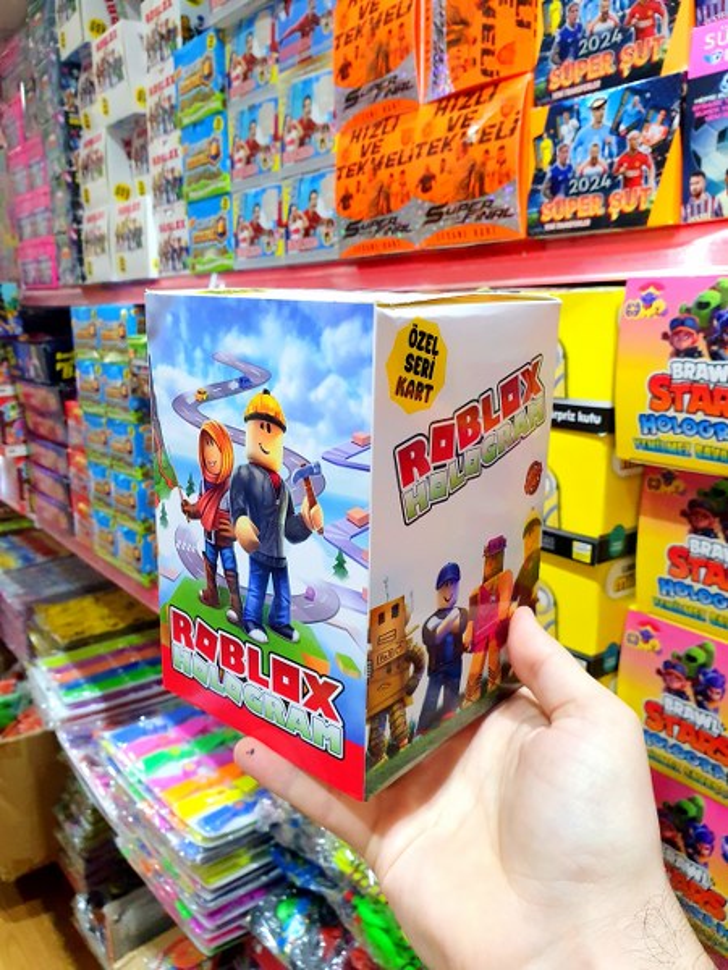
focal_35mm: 26
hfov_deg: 53.1
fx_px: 729
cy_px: 485
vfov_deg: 67.3
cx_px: 364
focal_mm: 4.32
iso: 500
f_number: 2.4
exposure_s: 1/50
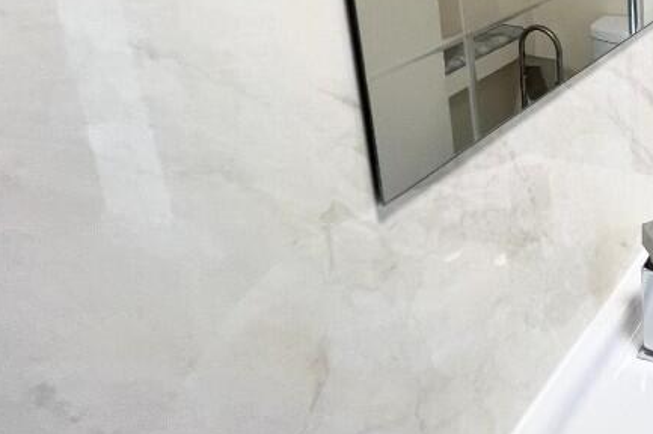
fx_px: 580
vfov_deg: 35.2
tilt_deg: -12.5
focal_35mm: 32
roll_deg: +0.5
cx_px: 740
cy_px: -42
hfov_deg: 43.4
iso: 160
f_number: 1.8
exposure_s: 1/100
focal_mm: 1.57
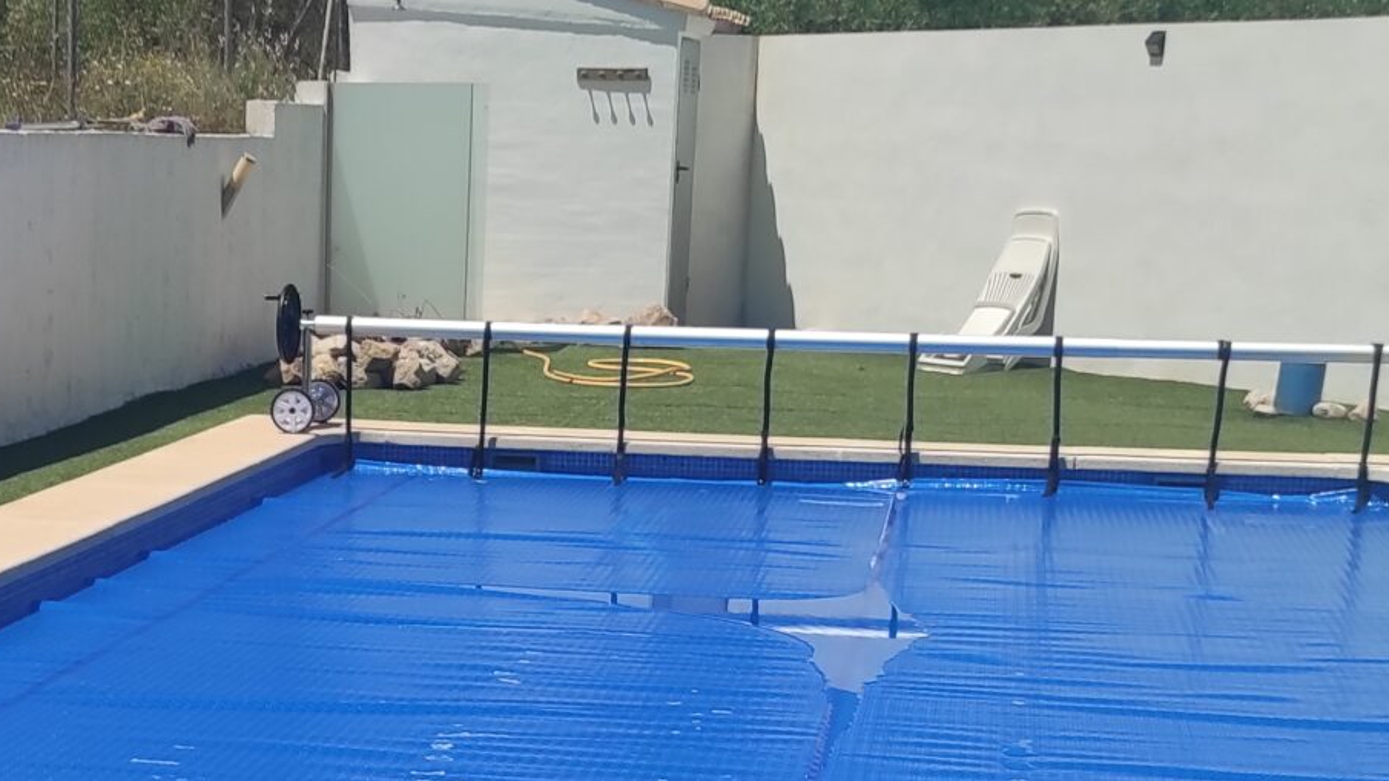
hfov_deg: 26.8
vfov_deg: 15.2
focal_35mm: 77
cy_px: 884
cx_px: 223
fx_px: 2836
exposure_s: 1/3466
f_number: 1.89
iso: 100
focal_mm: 5.43
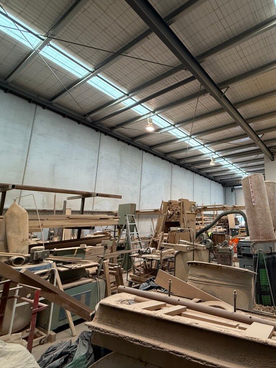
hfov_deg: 62.9
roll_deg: +0.9
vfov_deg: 84.7
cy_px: 181
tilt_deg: +12.3
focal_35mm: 19
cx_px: 221
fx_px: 202
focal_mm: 2.22
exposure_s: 1/100
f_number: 2.2
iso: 160
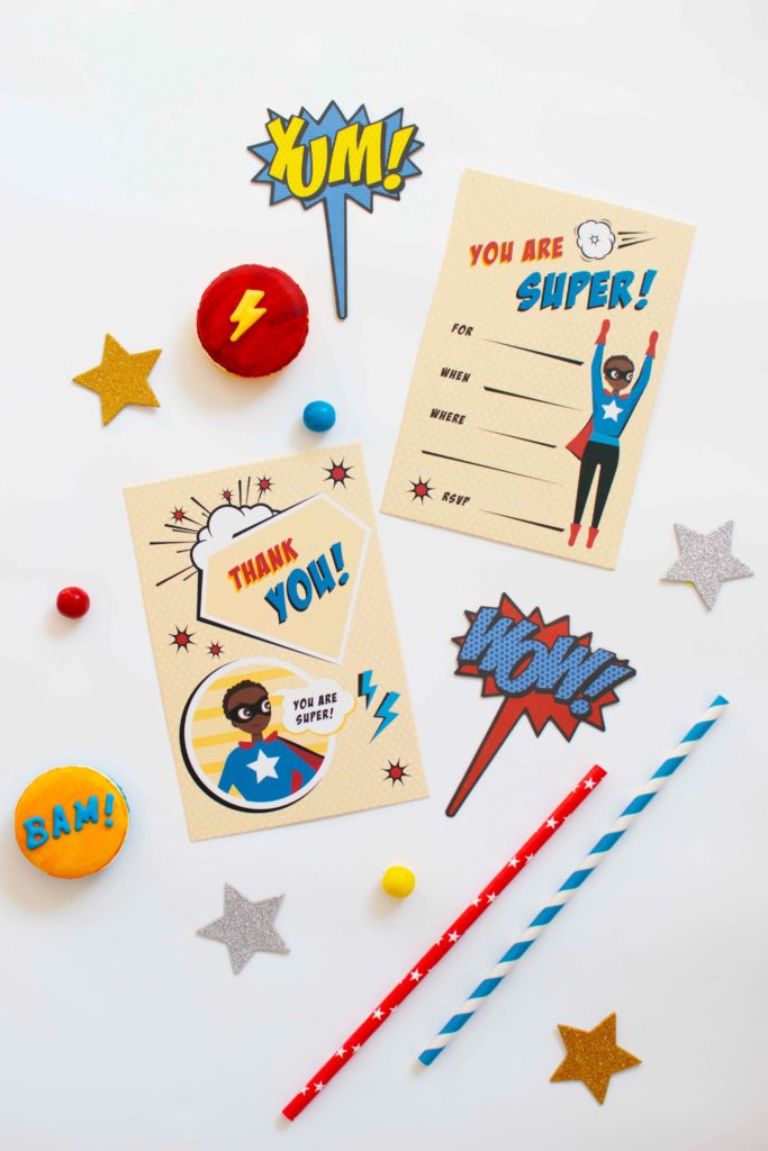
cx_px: 384
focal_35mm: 52
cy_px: 576
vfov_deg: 37.8
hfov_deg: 25.8
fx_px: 1679
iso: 200
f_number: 3.5
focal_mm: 35
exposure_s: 1/80
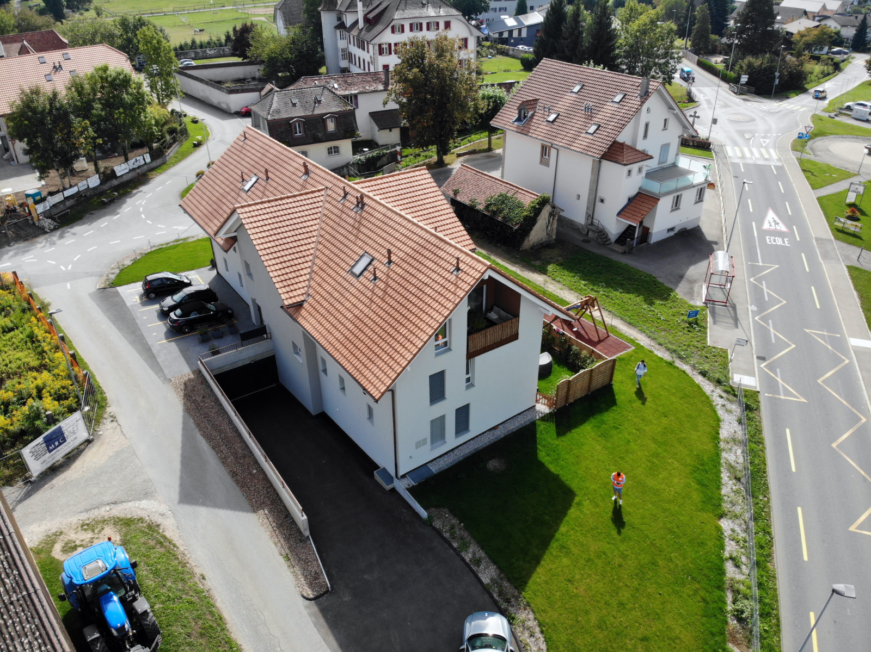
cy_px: 326
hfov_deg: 71.6
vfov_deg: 56.8
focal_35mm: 24
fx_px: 604
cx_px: 436
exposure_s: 1/558
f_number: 2.8
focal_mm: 4.5
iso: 100
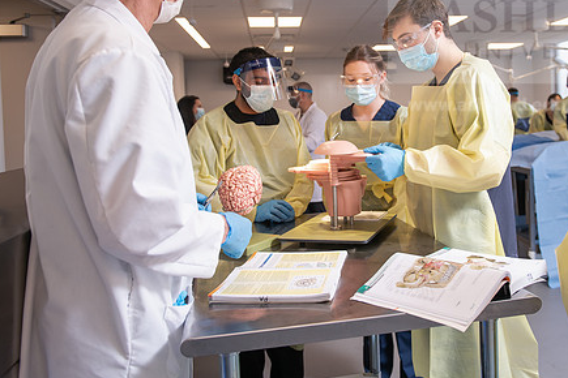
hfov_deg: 52.7
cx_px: 349
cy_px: 132
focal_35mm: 36
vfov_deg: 36.6
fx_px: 568
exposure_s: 1/200
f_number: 3.5
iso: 320
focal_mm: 27
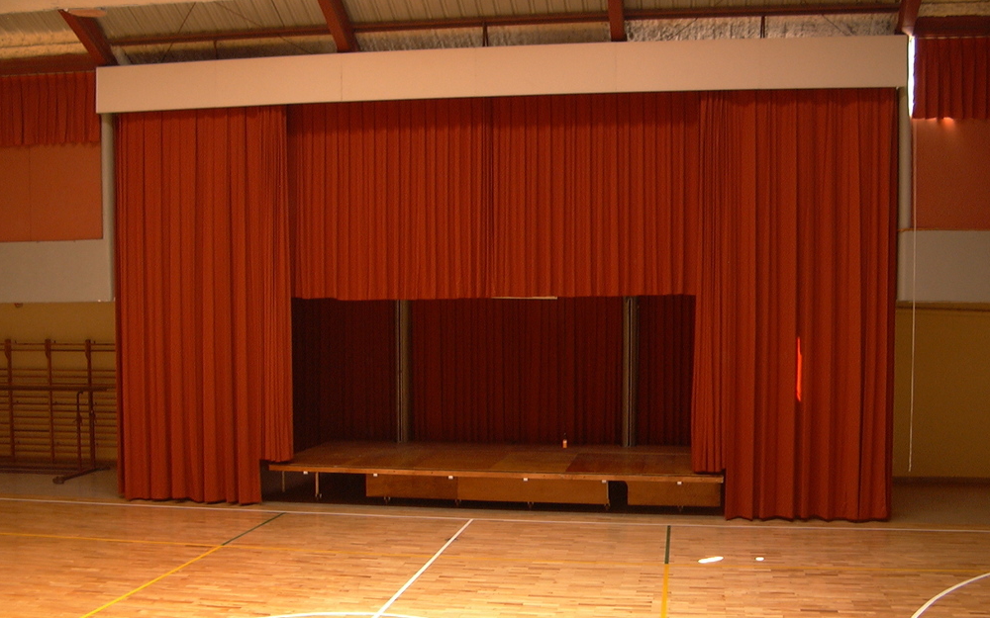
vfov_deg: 33.5
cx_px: 501
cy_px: 368
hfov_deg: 51.5
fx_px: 1025
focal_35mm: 38
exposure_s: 1/10.1
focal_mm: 5.4
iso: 100
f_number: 2.8
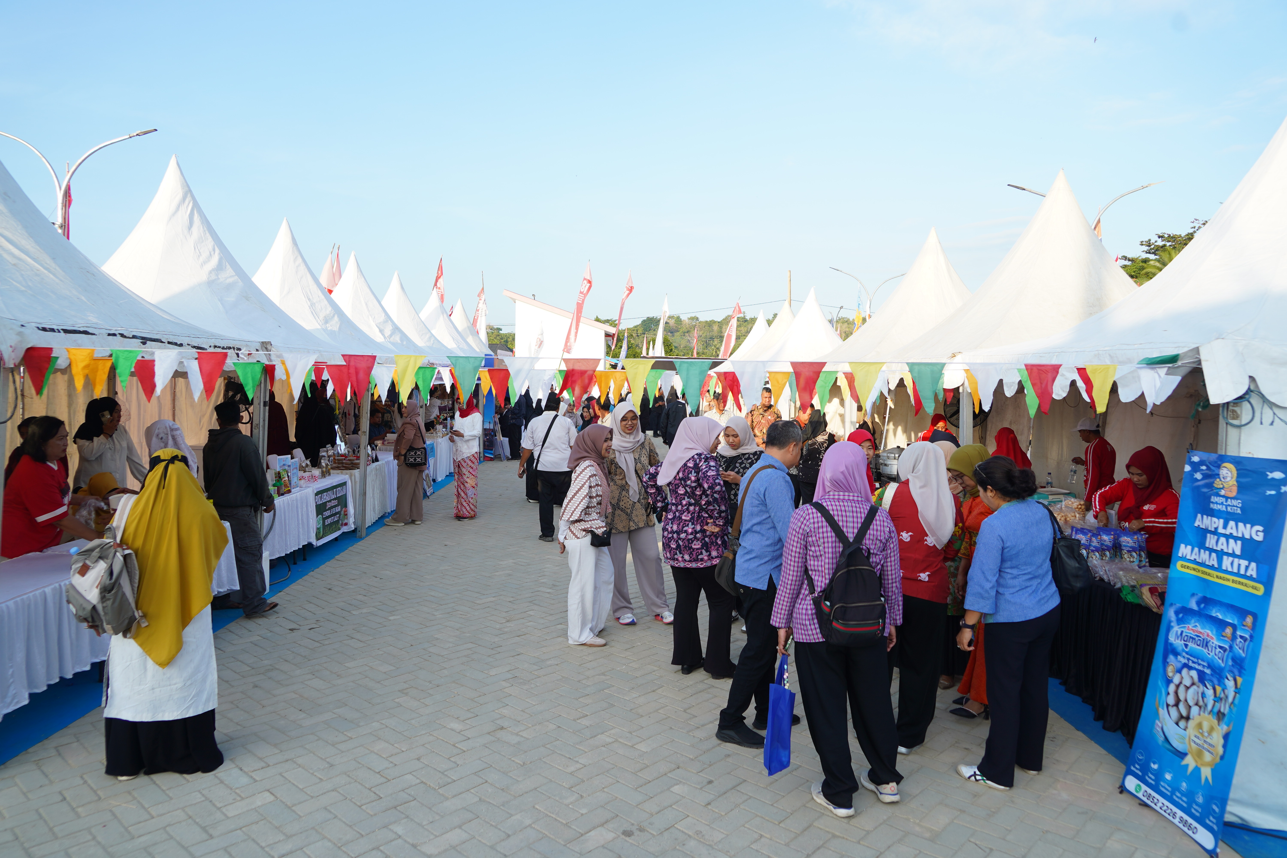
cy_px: 429
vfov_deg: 53.1
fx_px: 858
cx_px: 644
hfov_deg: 73.7
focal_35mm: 24
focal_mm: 24
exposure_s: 1/200
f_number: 5.6
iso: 160
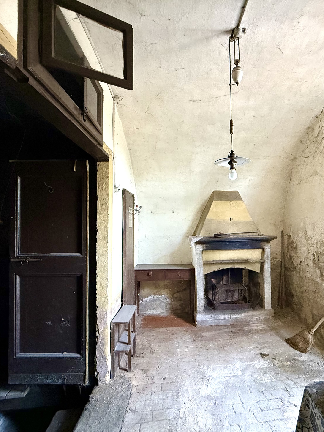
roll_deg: +1.0
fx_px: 237
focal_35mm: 19
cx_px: 192
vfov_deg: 84.7
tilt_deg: +1.9
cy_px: 218
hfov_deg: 68.1
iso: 800
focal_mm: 2.22
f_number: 2.2
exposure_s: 1/60
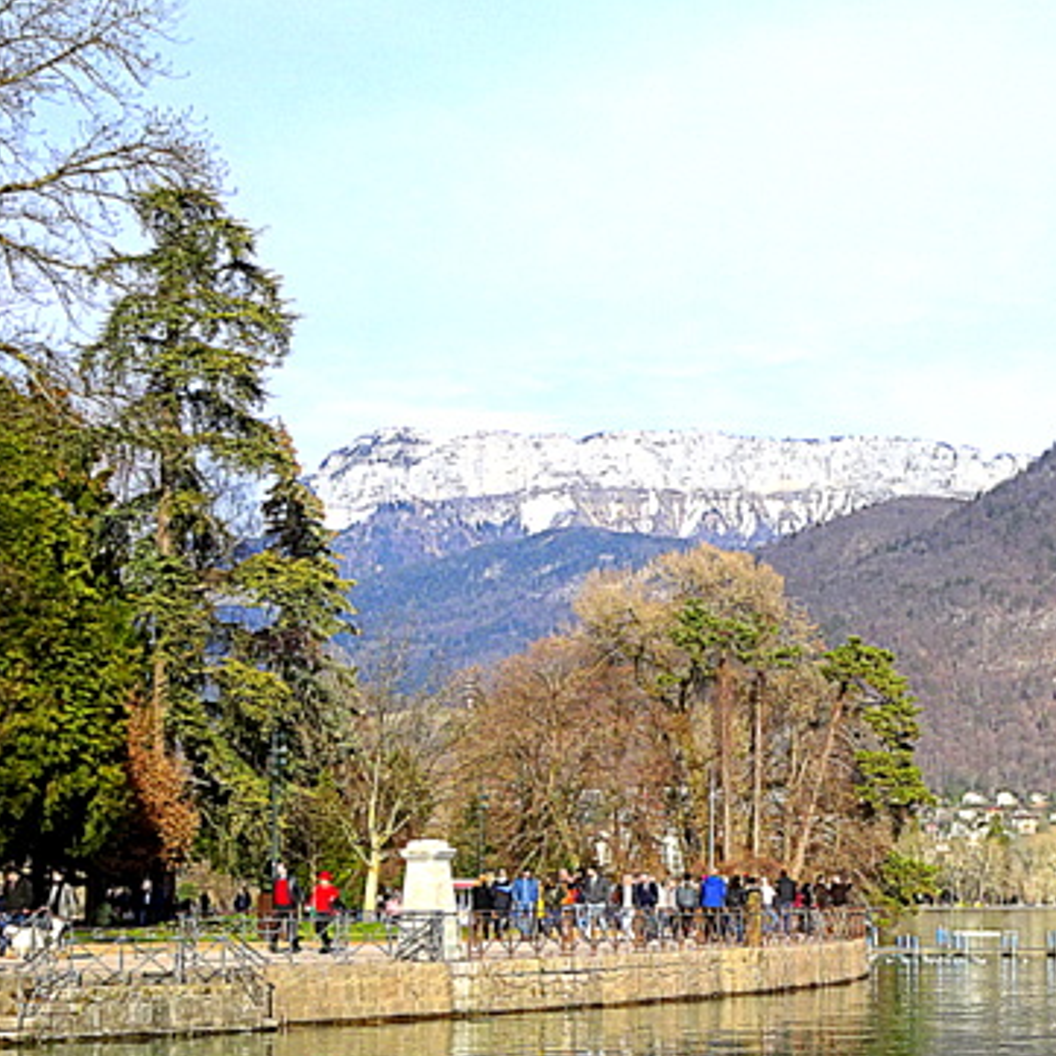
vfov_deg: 17.7
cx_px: 1000
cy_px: 755
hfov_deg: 17.4
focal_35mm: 98
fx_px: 3382
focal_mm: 8.51
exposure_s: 1/640
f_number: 4.5
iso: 80
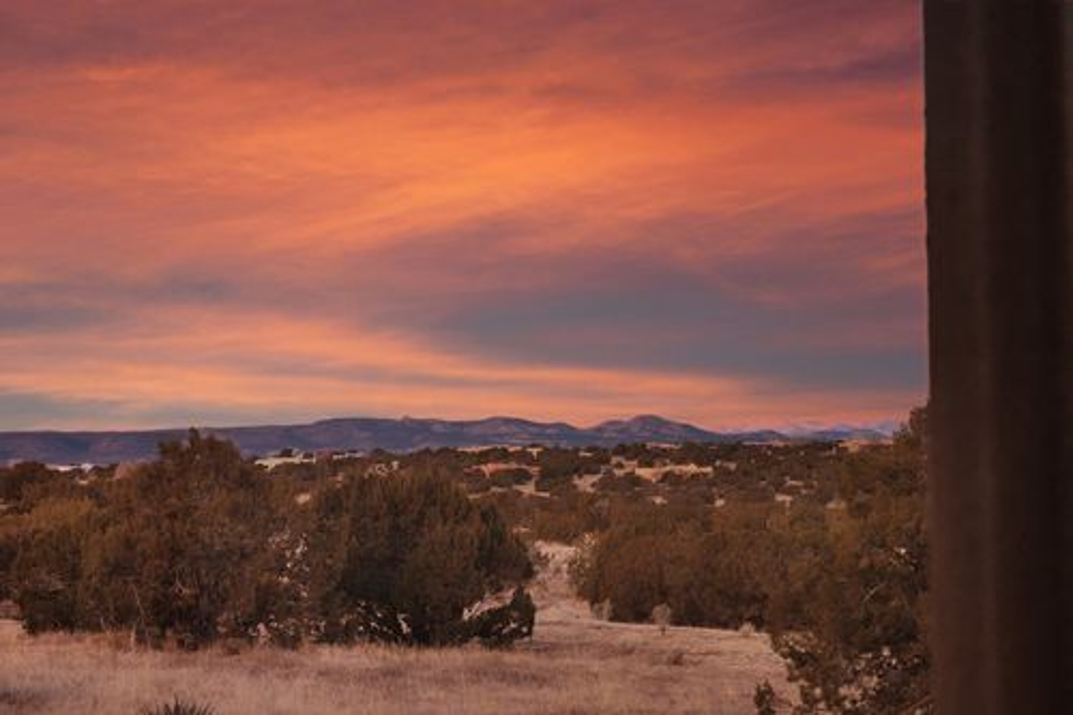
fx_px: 1877
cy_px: 358
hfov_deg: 31.9
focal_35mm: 63
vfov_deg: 21.6
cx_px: 536
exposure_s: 1/100
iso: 500
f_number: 5.2
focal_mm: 42
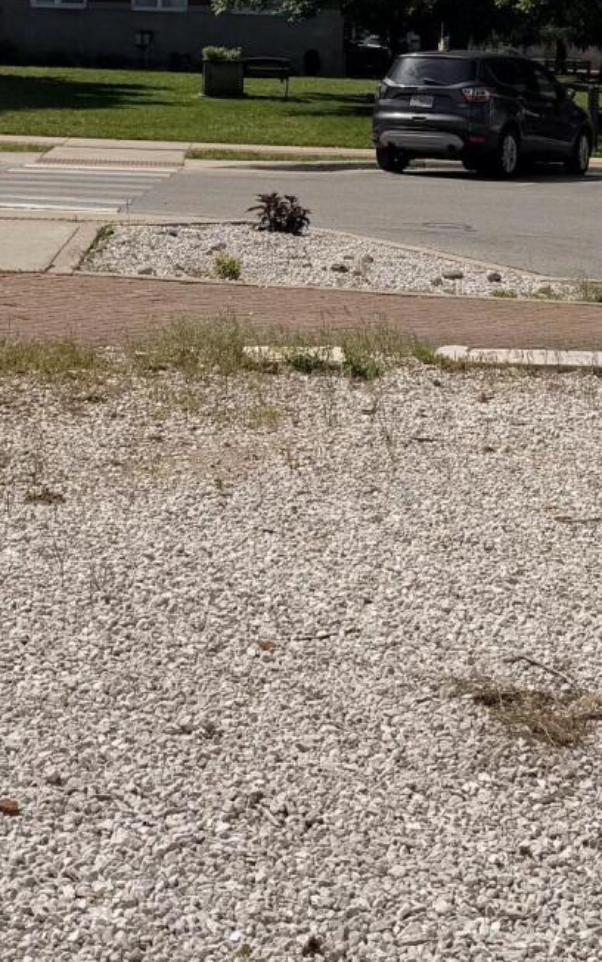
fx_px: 2046
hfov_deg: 16.7
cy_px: 87
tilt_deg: -2.2
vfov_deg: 25.6
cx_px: 412
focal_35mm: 78
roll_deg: -1.6
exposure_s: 1/11905
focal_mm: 6.76
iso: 80
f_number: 1.78
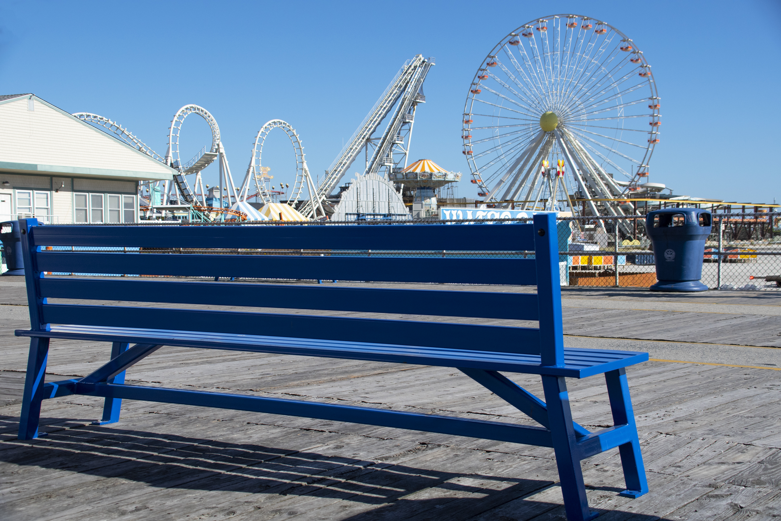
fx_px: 1139
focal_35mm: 52
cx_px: 390
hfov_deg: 37.9
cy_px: 260
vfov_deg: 25.8
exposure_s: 1/2500
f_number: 7.1
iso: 400
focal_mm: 35
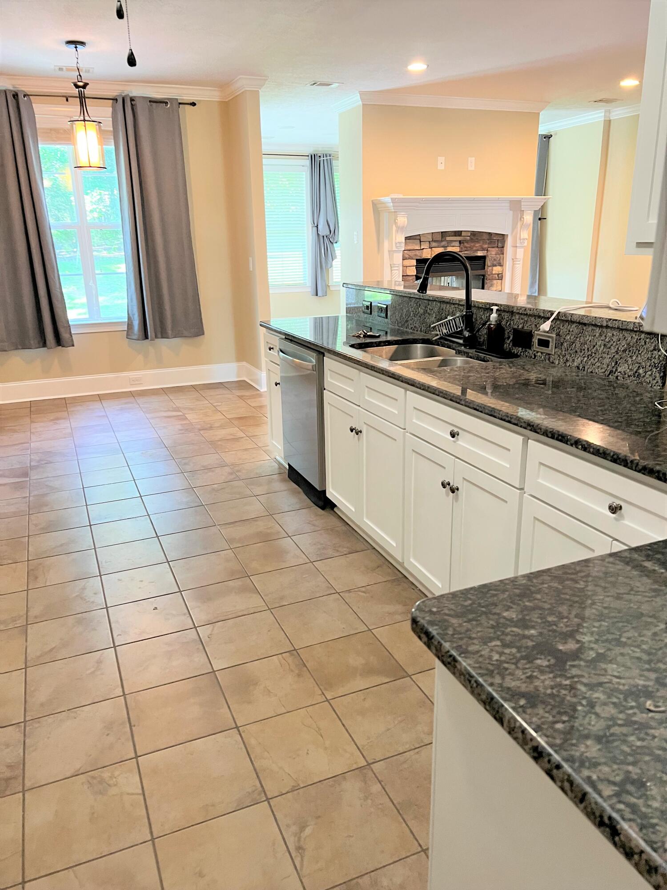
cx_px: 334
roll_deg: +2.7
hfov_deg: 53.1
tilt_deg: -13.4
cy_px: 445
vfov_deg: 67.3
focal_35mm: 26
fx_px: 668
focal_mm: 5.7
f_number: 1.5
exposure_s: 1/60
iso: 250
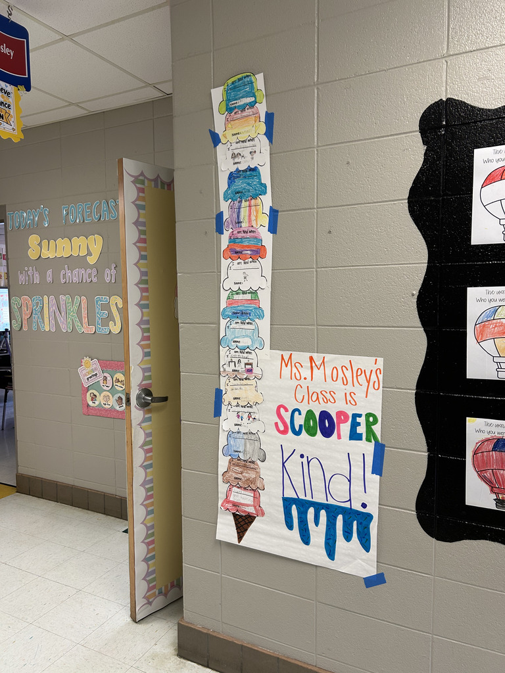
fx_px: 506
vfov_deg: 67.3
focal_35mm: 26
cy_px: 336
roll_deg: +0.5
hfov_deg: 53.1
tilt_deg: -5.3
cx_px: 252
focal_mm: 5.7
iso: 64
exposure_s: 1/60
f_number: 1.5
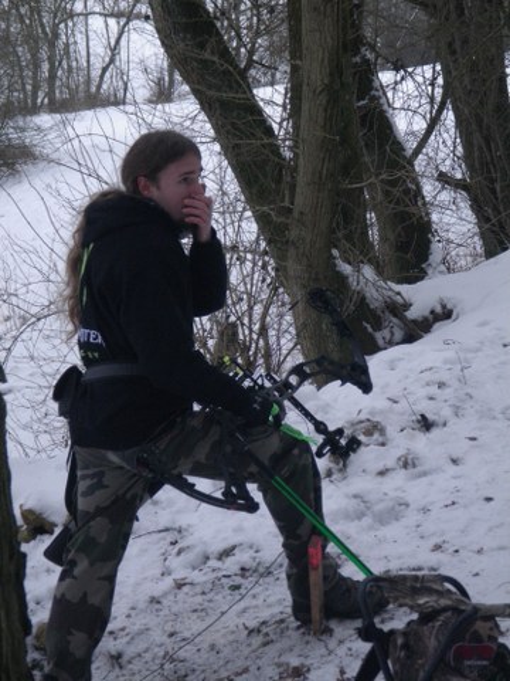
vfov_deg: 20.9
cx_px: 255
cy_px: 340
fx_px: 1847
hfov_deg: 15.7
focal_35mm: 94
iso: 200
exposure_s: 1/125
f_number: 5
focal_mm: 16.7
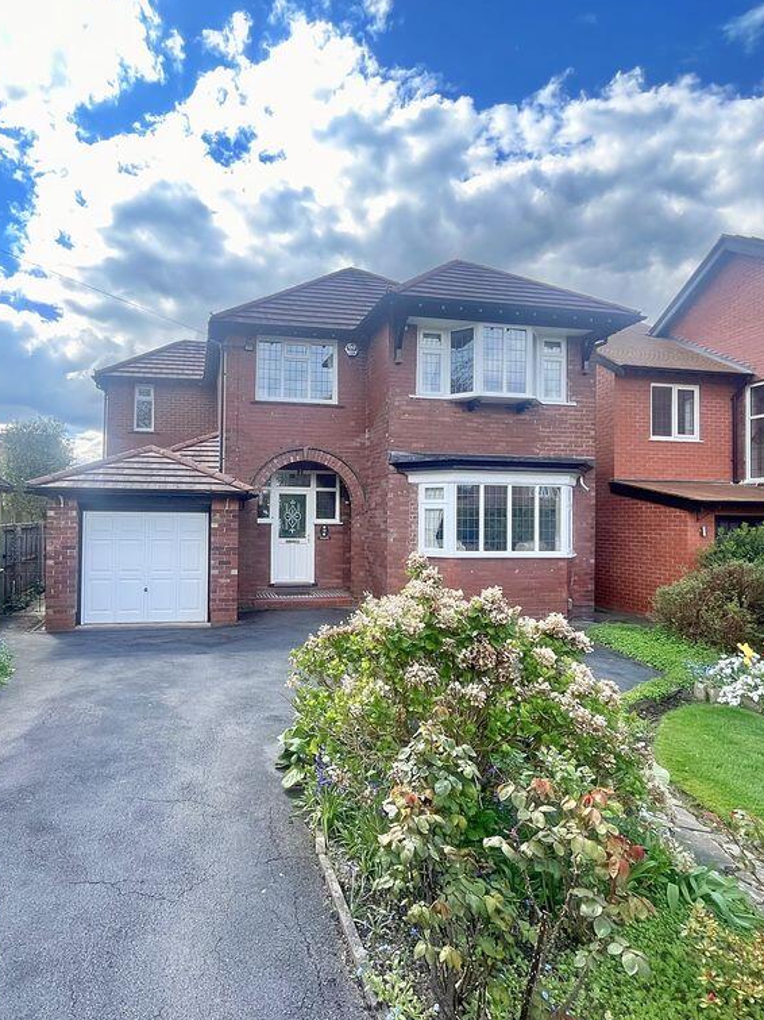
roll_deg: -0.3
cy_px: 509
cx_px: 288
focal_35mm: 19
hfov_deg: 67.6
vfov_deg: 84.7
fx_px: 559
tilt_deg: +1.0
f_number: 2.4
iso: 32
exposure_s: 1/292
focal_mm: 1.54
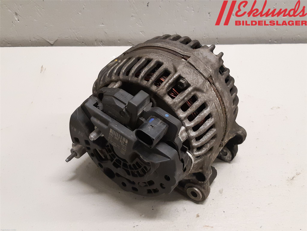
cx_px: 154
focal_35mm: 26
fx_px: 231
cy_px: 116
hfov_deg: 67.3
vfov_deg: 53.1
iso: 250
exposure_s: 1/50
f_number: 1.7
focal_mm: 3.93
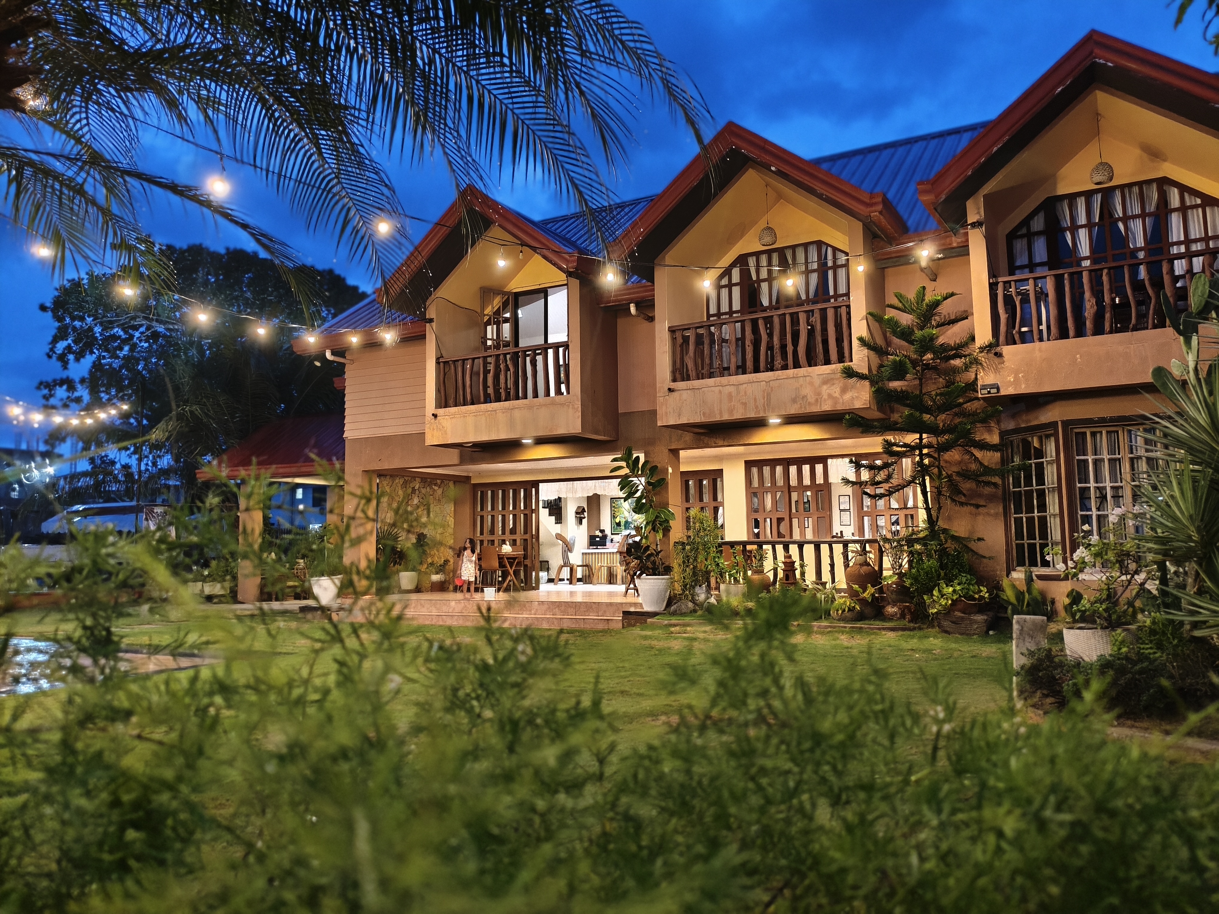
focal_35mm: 26
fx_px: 916
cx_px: 610
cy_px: 457
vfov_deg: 53.1
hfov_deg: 67.3
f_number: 1.5
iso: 1600
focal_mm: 4.94
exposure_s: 1/17.1
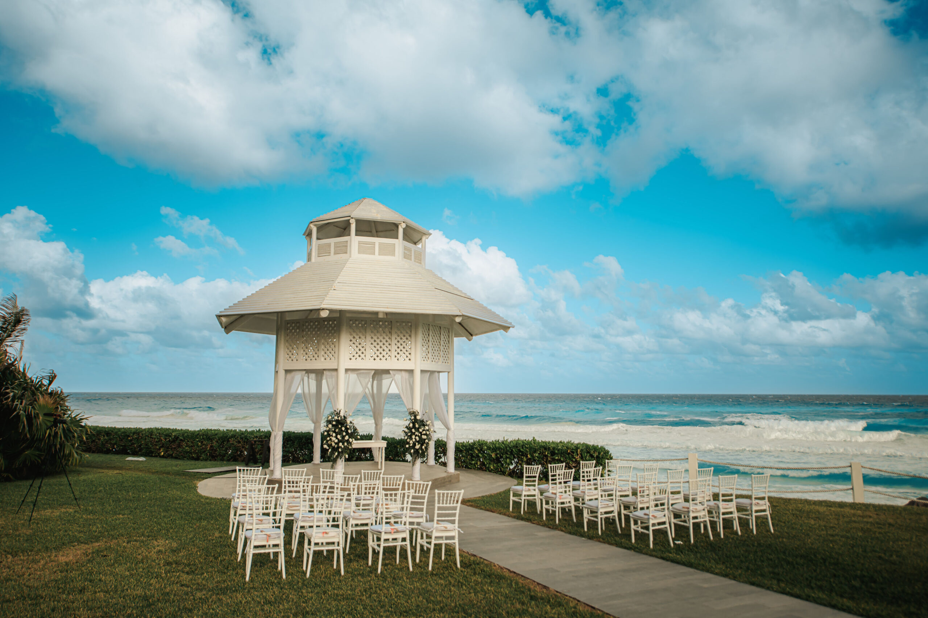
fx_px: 650
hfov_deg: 71.0
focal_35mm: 25
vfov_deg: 50.9
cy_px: 302
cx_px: 442
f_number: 2.8
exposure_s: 1/1000
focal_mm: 24
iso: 31
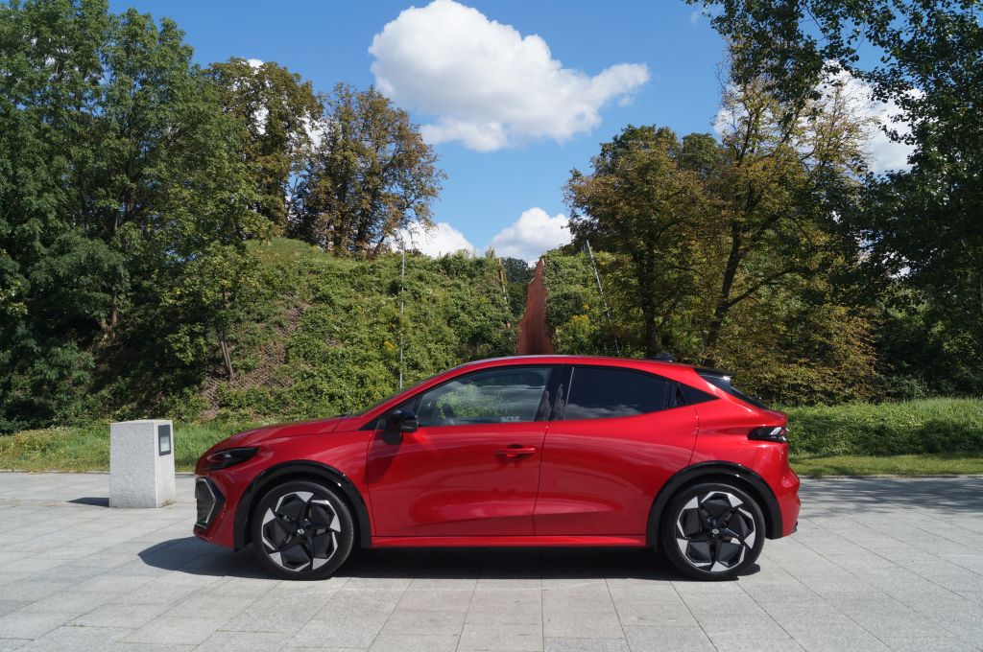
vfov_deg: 39.9
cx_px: 492
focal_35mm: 33
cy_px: 326
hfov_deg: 57.3
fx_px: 900
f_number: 8
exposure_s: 1/320
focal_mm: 22
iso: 100
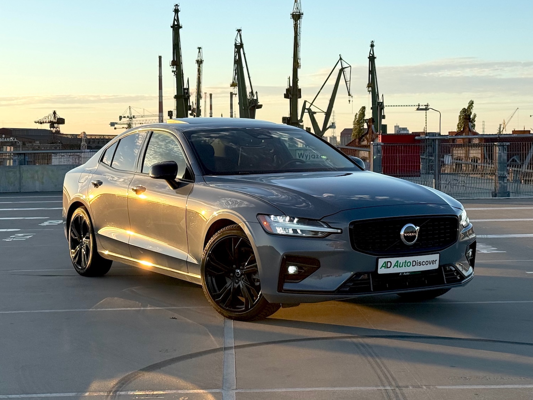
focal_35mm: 48
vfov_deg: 30.3
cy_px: 200
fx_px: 739
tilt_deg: -1.7
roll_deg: +0.4
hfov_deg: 39.7
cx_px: 266
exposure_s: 1/2415
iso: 64
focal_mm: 6.76
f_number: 1.78
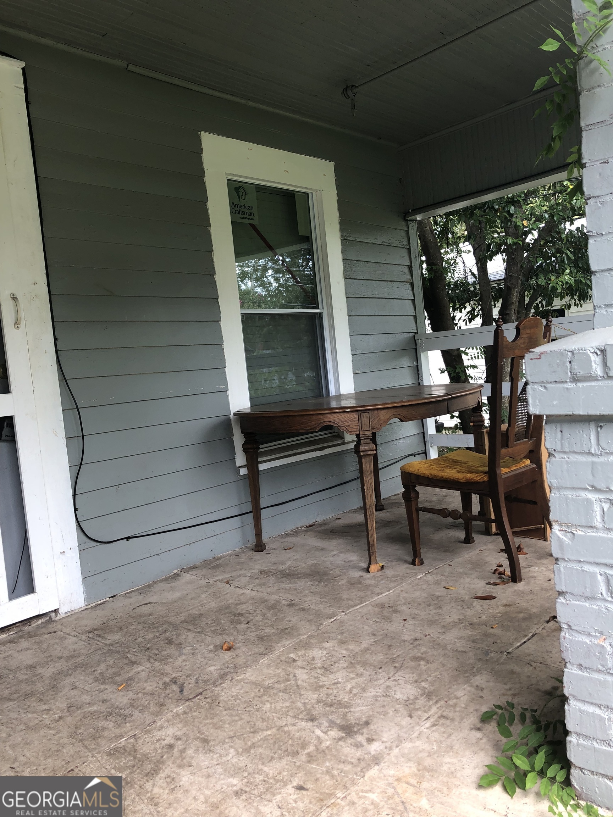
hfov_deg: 49.7
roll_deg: +4.1
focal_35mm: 28
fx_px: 661
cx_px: 306
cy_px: 408
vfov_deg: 63.4
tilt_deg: -5.5
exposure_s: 1/120
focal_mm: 3.99
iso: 32
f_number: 1.8
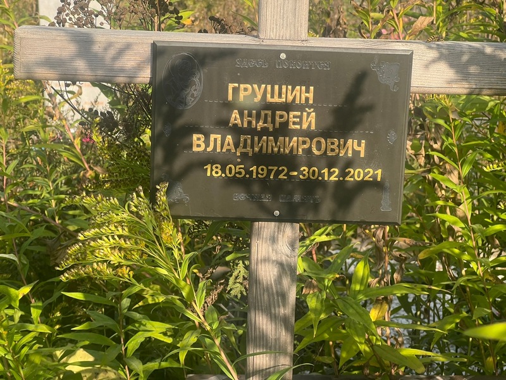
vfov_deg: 19.1
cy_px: 190
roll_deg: -1.5
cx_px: 253
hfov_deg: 25.3
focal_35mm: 77
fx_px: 1126
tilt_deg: -13.8
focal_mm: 9
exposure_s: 1/263
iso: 32
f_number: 2.8
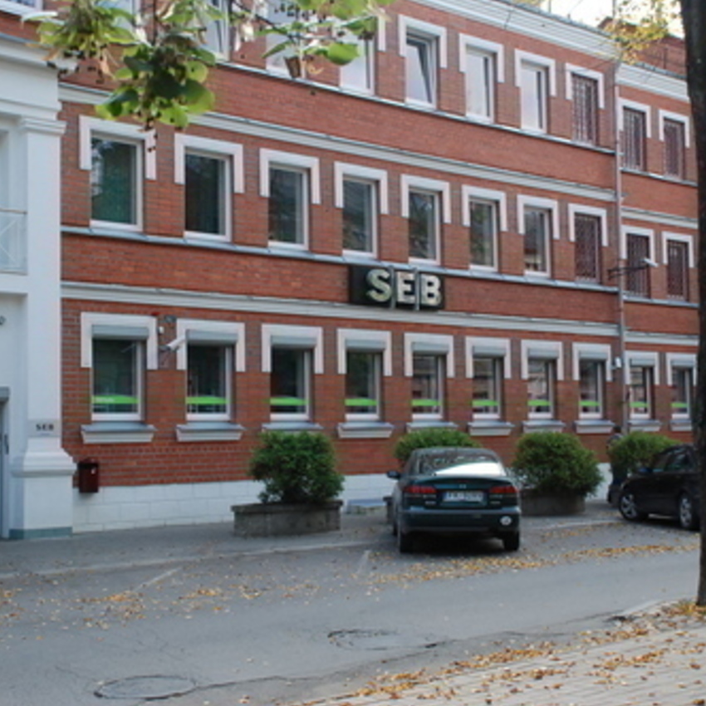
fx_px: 1154
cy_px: 351
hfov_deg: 34.0
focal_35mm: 50
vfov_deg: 34.0
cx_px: 326
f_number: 4
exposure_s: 1/1000
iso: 640
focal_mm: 26
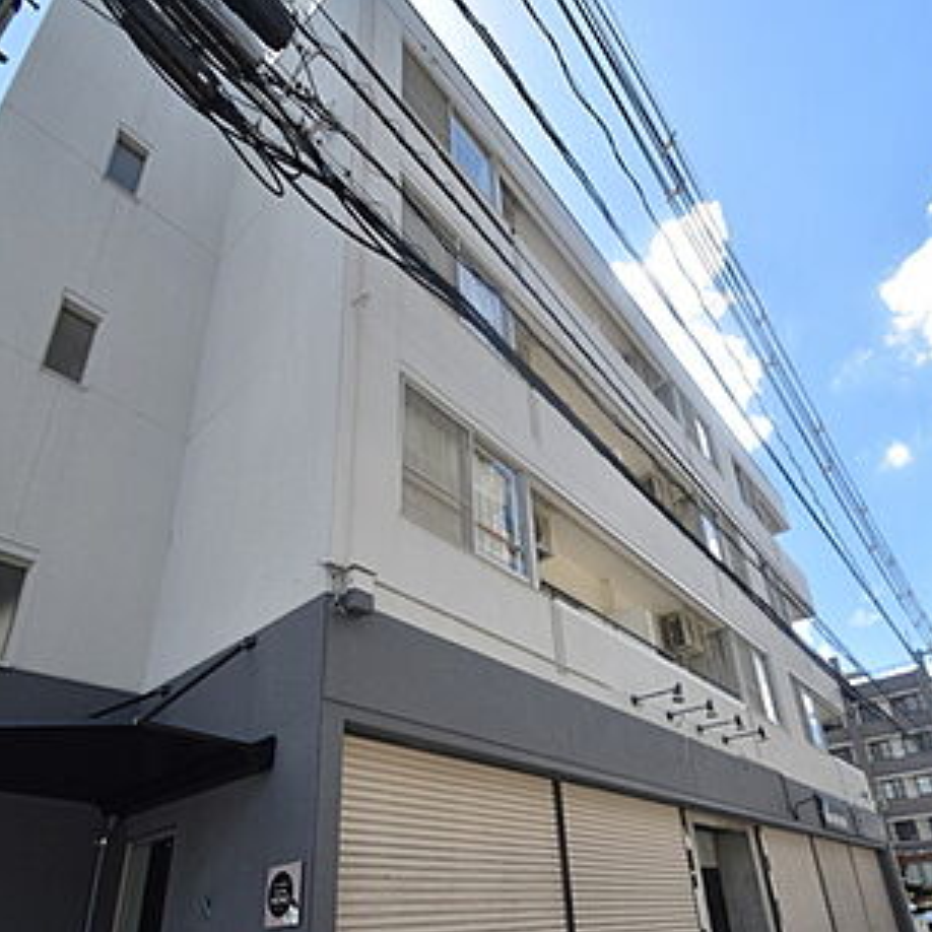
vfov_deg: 72.4
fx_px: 609
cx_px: 478
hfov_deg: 74.8
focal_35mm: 20
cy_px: 627
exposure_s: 1/250
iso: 180
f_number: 8
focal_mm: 10
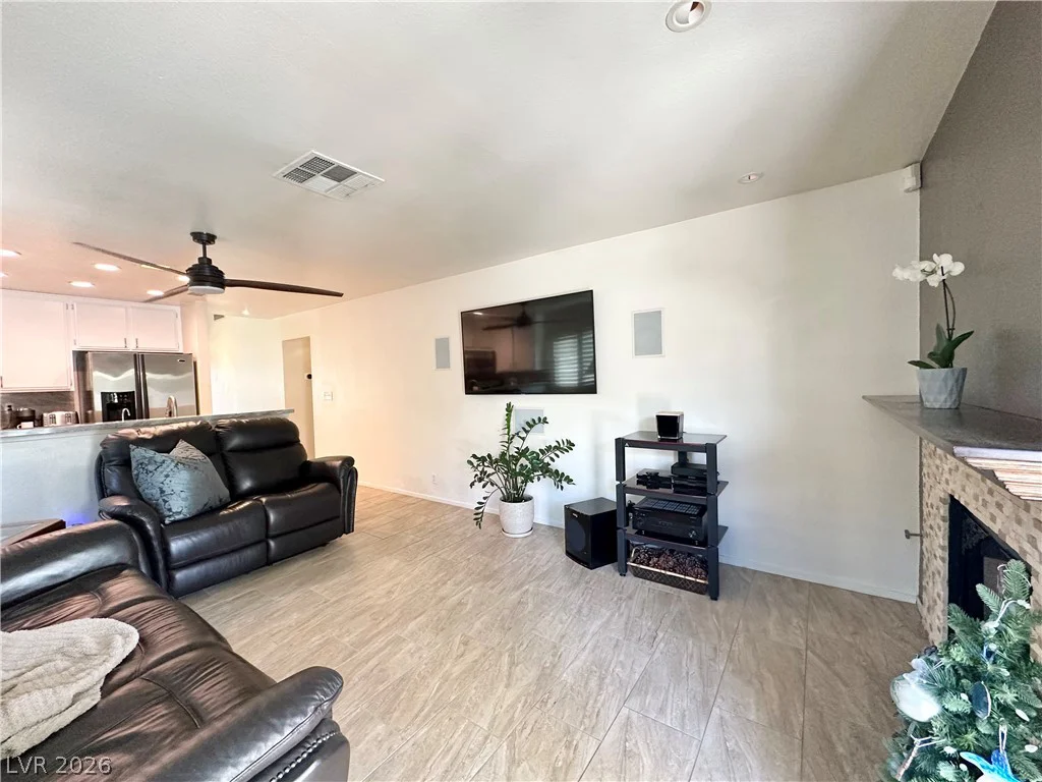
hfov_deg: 102.1
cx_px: 521
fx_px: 421
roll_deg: +1.7
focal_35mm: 14
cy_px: 391
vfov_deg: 85.7
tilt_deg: -0.8
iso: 320
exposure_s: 1/120
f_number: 2.2
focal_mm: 2.22
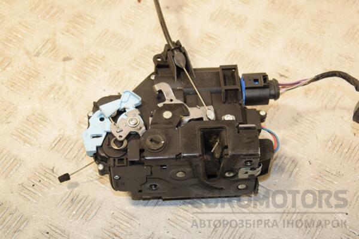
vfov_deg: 18.9
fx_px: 718
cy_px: 120
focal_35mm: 72
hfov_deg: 28.1
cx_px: 180
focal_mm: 48
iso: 800
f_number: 5.6
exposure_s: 1/200
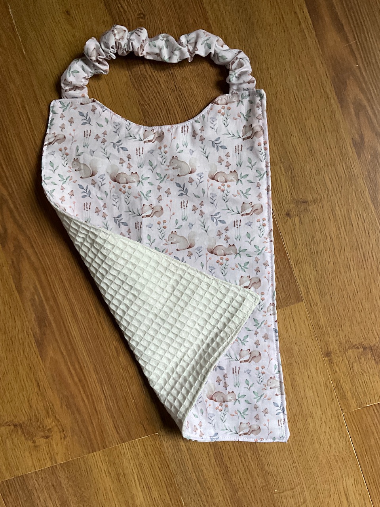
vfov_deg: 61.7
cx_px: 190
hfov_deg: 48.2
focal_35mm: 29
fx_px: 424
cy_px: 254
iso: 125
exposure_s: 1/60
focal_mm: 3
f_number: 1.8
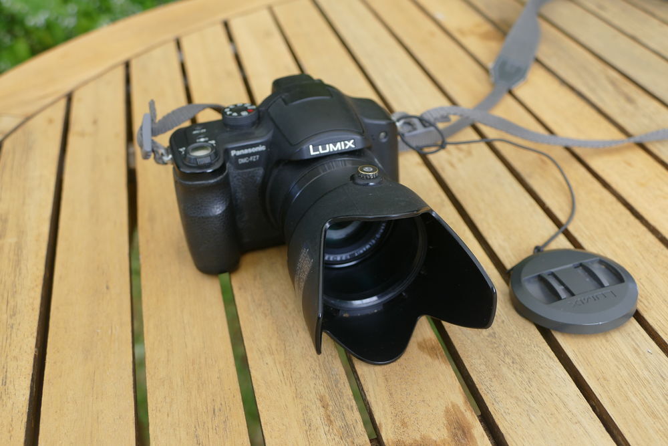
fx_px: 798
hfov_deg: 45.4
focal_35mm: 43
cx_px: 334
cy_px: 223
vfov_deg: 31.2
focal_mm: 15.76
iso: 125
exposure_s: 1/80
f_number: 3.2
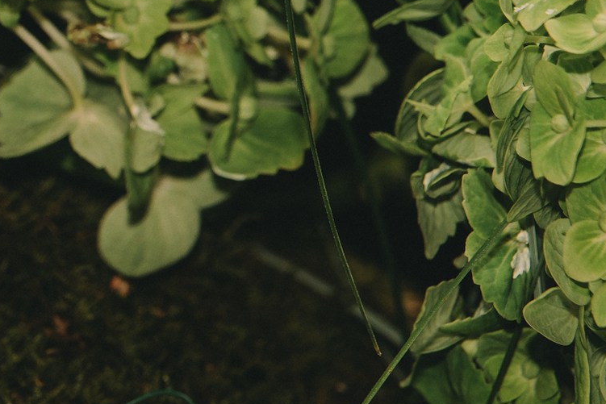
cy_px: 367
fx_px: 8603
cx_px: -274
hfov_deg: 4.0
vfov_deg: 2.7
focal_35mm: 511
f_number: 5
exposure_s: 1/160
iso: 100
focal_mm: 150
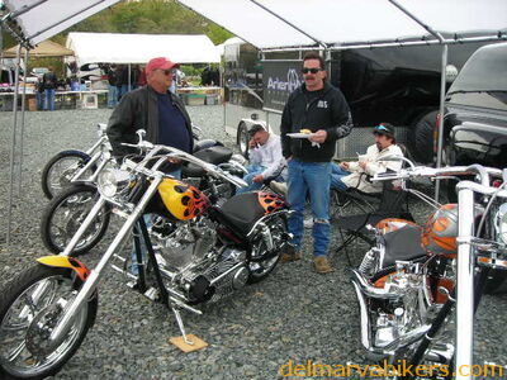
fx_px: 557
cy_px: 190
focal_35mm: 38
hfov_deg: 49.0
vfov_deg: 37.7
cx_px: 254
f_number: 3.2
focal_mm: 6.3
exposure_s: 1/69.4
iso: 50
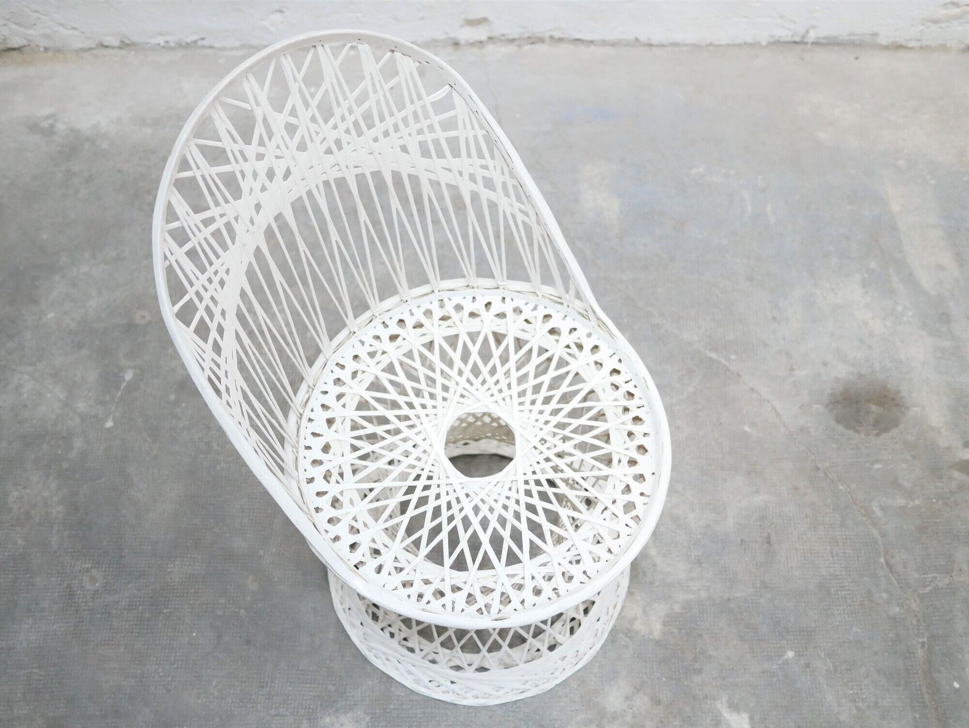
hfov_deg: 46.8
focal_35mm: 40
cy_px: 364
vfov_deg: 36.0
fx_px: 1120
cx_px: 484
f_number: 1.7
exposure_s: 1/60
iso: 2500
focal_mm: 20
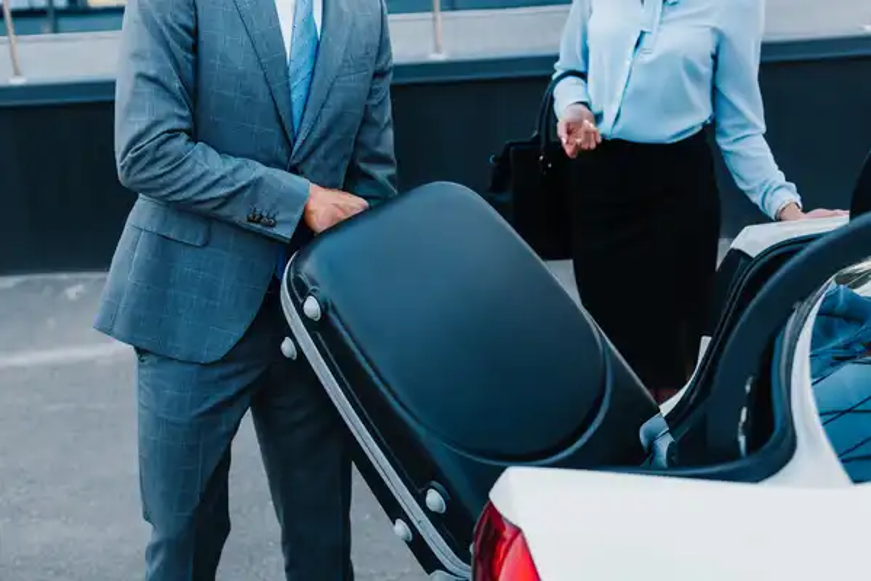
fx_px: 1210
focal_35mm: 50
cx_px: 436
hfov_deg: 39.6
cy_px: 290
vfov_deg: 27.0
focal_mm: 50
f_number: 3.5
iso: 100
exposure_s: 1/200
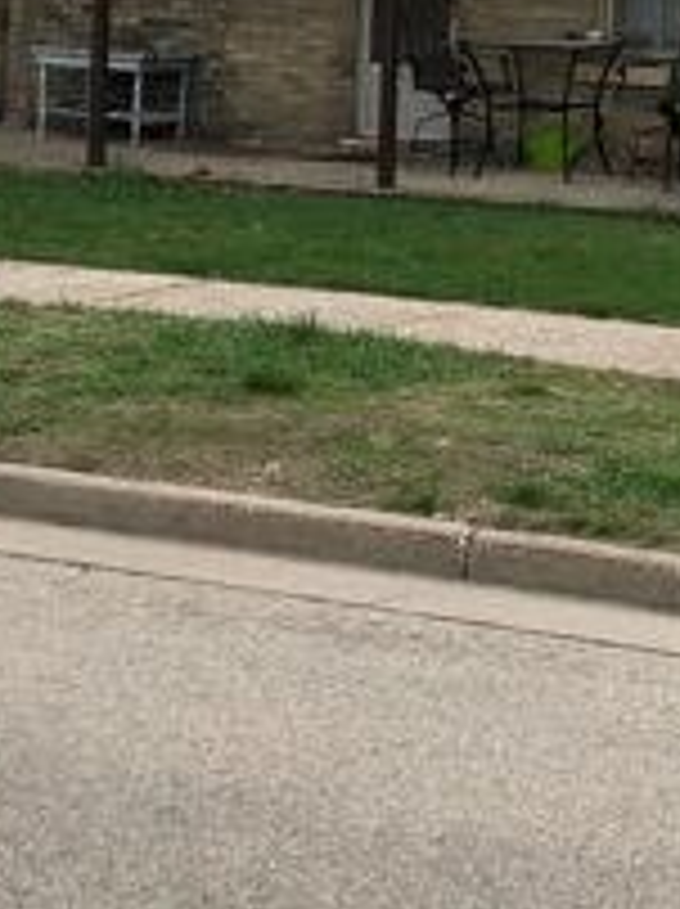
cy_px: 63
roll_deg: -1.5
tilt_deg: -1.8
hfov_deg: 12.7
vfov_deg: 16.7
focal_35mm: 116
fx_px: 3045
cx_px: 556
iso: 20
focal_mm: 3.99
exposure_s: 1/972
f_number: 1.8
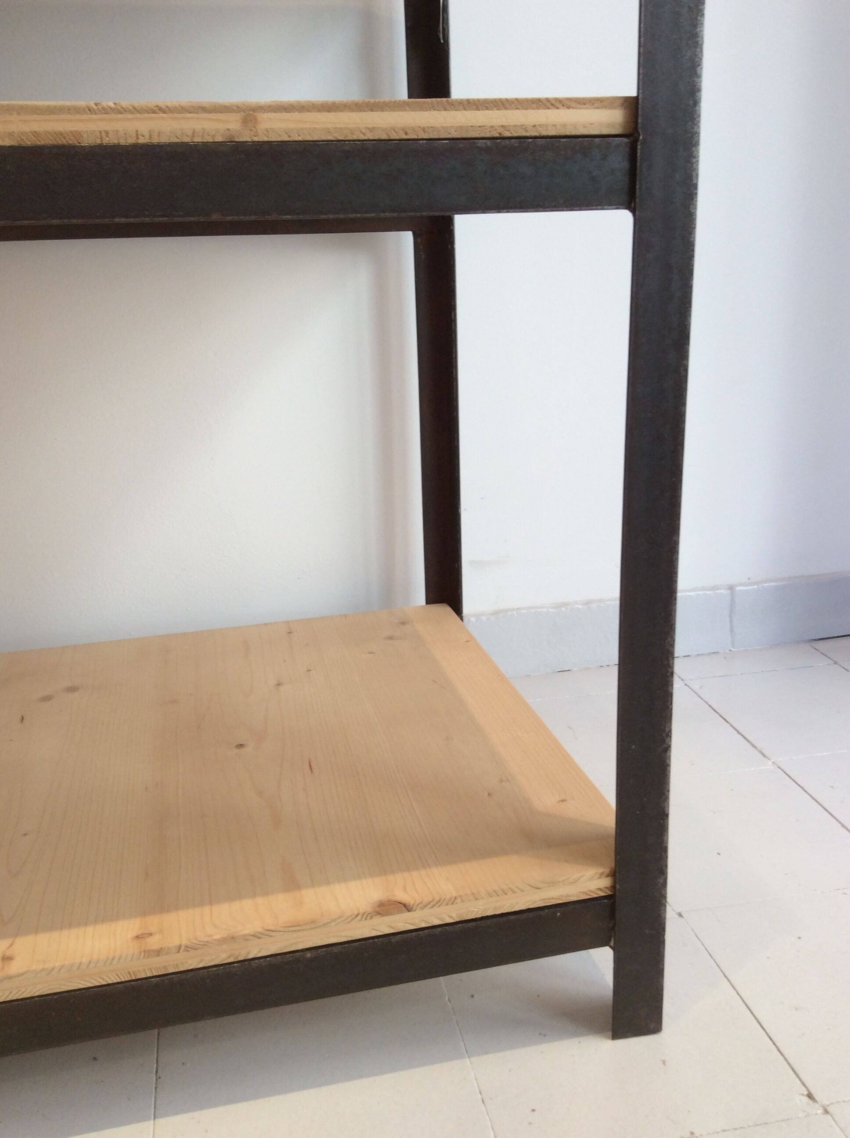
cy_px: 569
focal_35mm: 32
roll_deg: +1.3
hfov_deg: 44.1
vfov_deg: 56.9
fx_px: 1050
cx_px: 425
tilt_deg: -16.6
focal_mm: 3.3
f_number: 2.4
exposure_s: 1/50
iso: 40
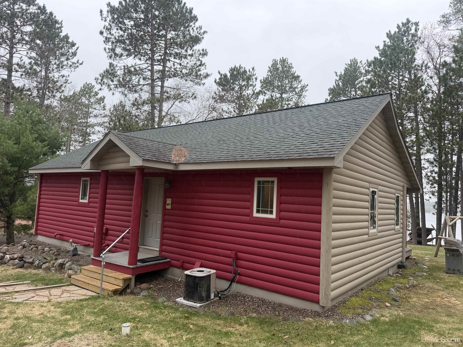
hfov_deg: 71.6
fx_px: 321
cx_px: 232
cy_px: 174
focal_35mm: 24
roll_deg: -3.4
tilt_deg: +3.7
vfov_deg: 56.8
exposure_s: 1/192
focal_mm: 6.76
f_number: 1.78
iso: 80
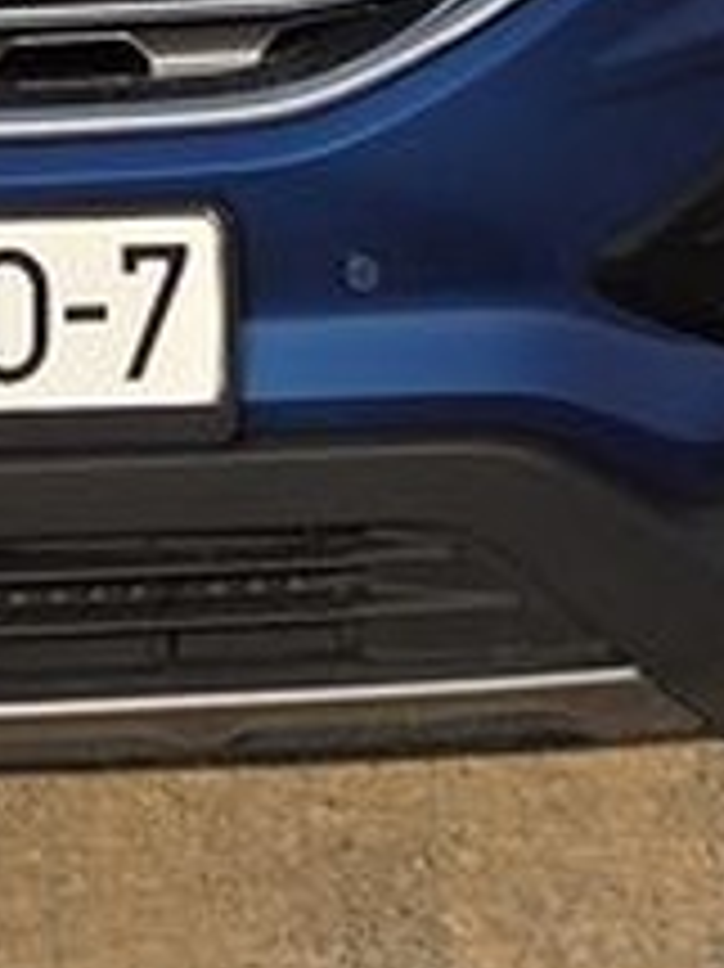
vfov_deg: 9.3
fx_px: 4773
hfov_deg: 8.6
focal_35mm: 171
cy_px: -1864
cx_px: -67
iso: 40
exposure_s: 1/2882
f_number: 1.8
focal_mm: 5.4
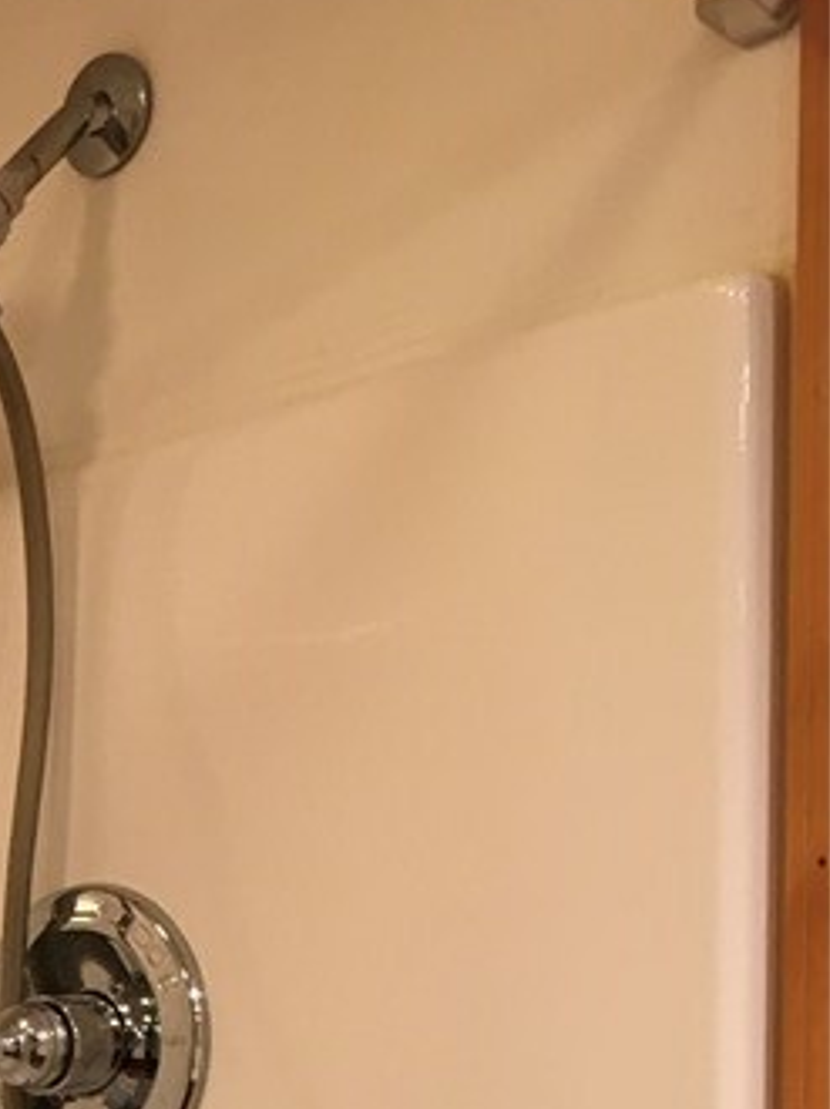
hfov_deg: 15.1
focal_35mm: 90
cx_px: -457
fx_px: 2881
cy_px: 1348
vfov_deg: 20.3
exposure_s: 1/30
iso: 64
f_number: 2.2
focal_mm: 4.15
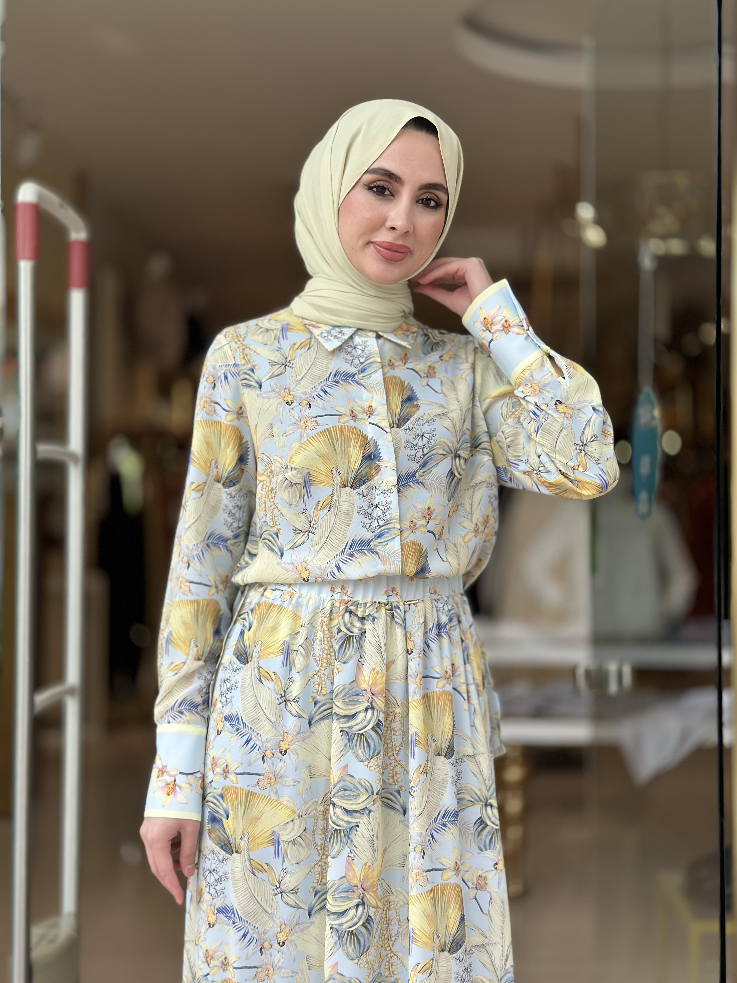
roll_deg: -0.8
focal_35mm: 48
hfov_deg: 30.3
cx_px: 368
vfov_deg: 39.7
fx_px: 1363
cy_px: 492
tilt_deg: +0.2
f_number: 1.78
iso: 80
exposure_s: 1/1395
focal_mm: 6.86
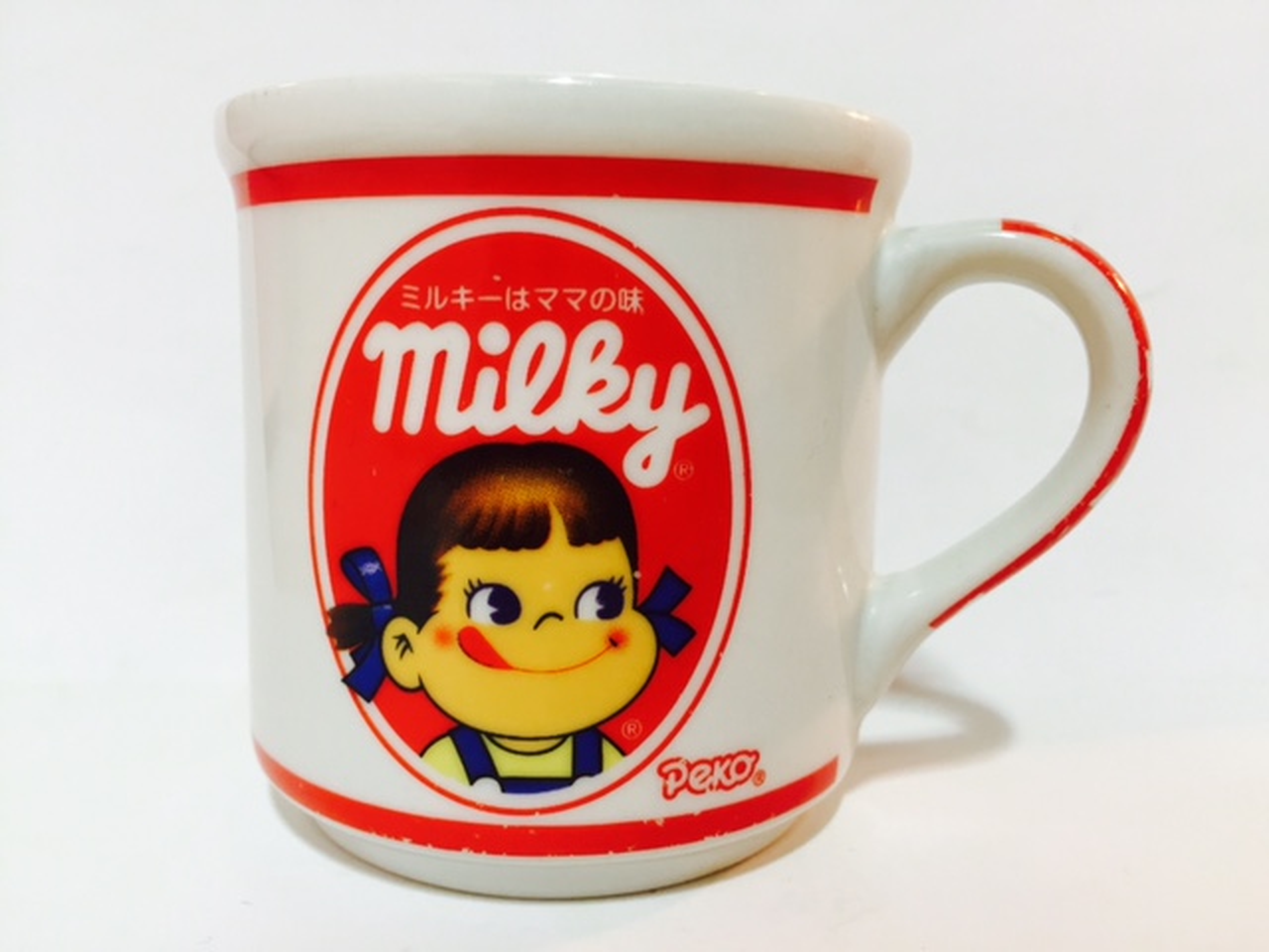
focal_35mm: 29
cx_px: 634
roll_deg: -2.3
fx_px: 1063
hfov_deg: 61.7
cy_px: 476
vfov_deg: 48.2
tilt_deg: -6.5
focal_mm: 4.15
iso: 80
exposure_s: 1/33
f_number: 2.2
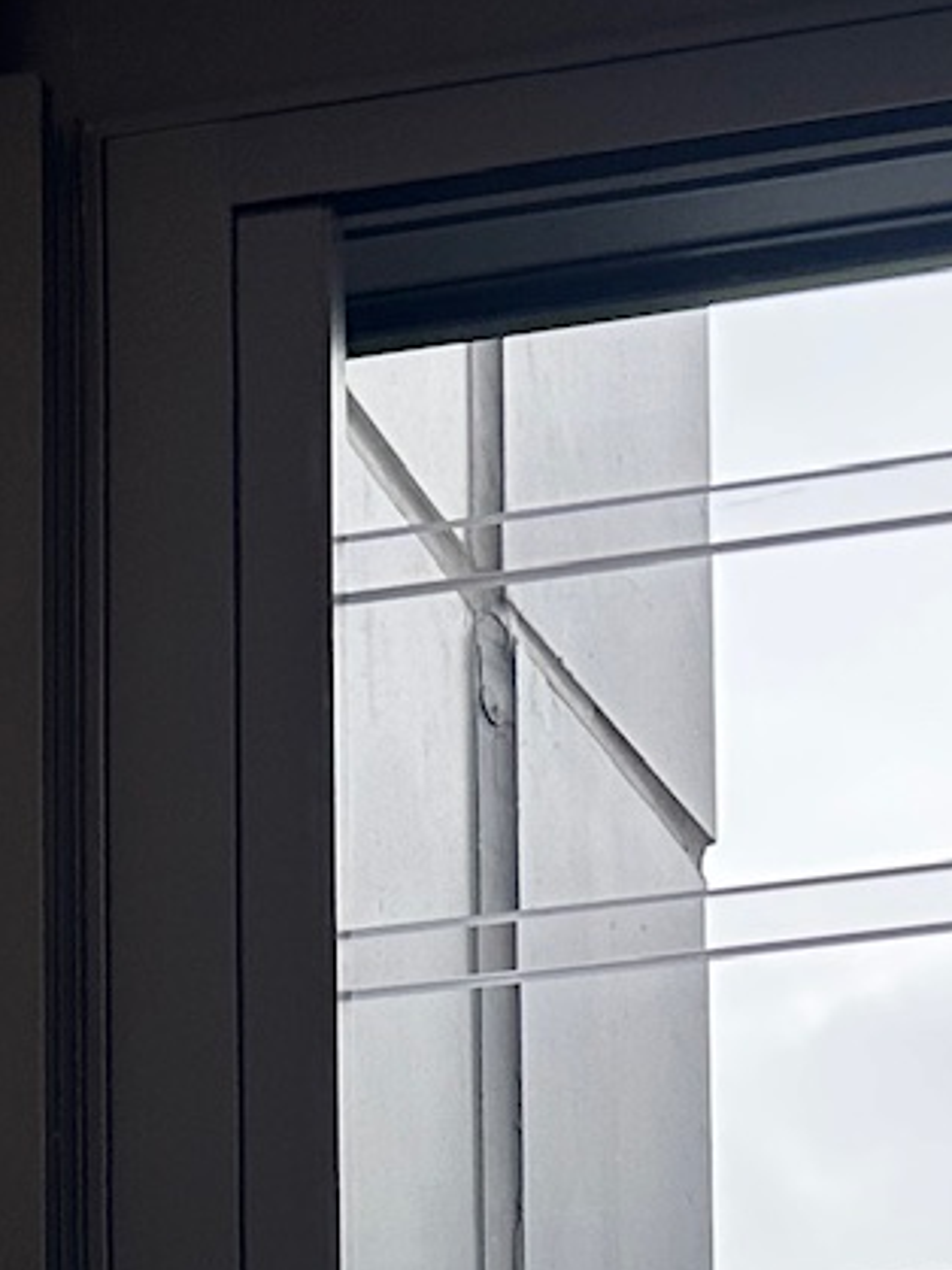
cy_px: 2301
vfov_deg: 13.8
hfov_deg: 11.5
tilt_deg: +7.0
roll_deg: +0.9
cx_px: 1088
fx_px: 4659
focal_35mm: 127
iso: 40
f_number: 1.5
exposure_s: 1/253
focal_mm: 5.7
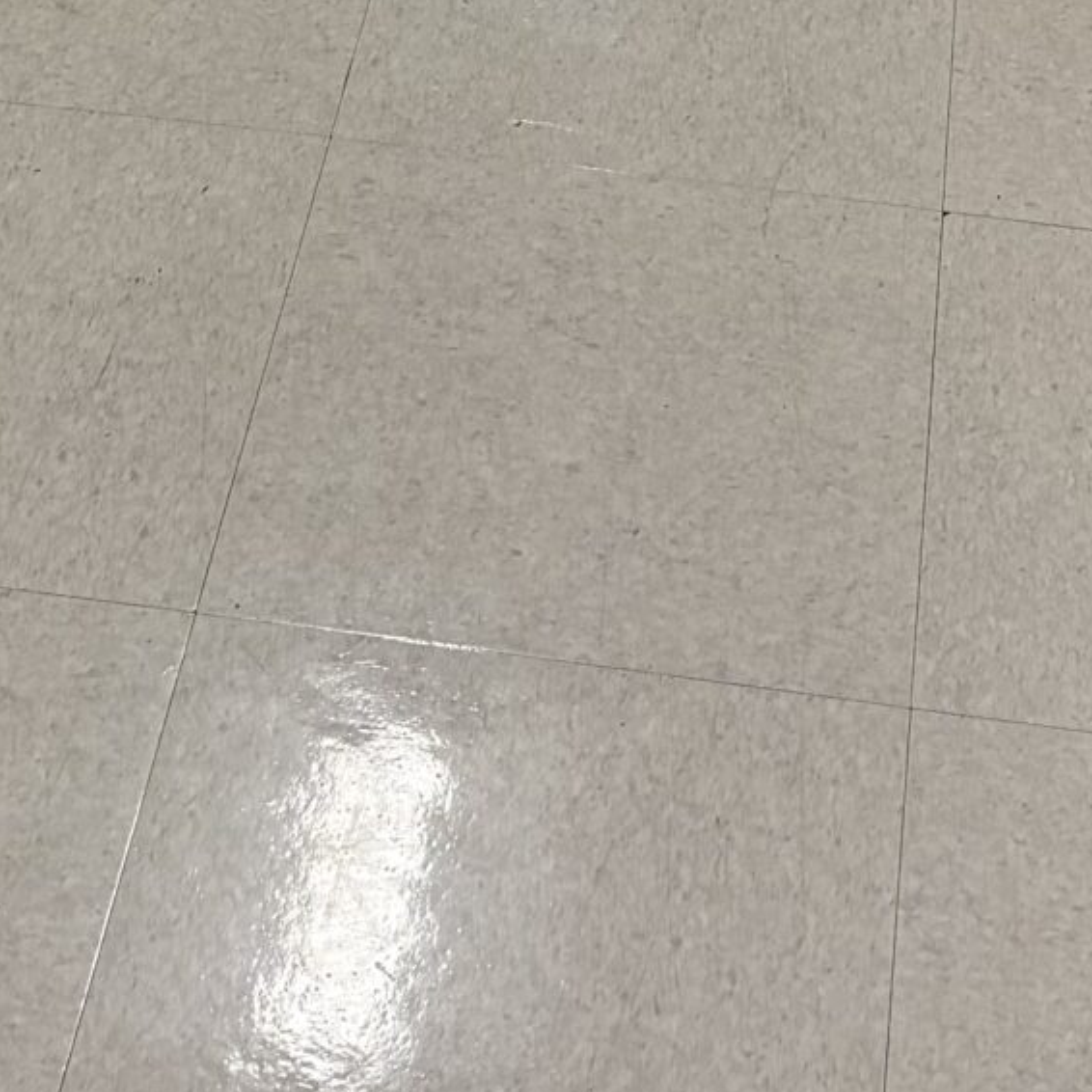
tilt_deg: -28.8
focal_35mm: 104
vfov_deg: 15.3
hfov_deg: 16.7
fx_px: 3712
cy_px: -594
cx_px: 488
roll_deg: -1.7
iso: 125
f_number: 1.6
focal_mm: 5.96
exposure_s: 1/120
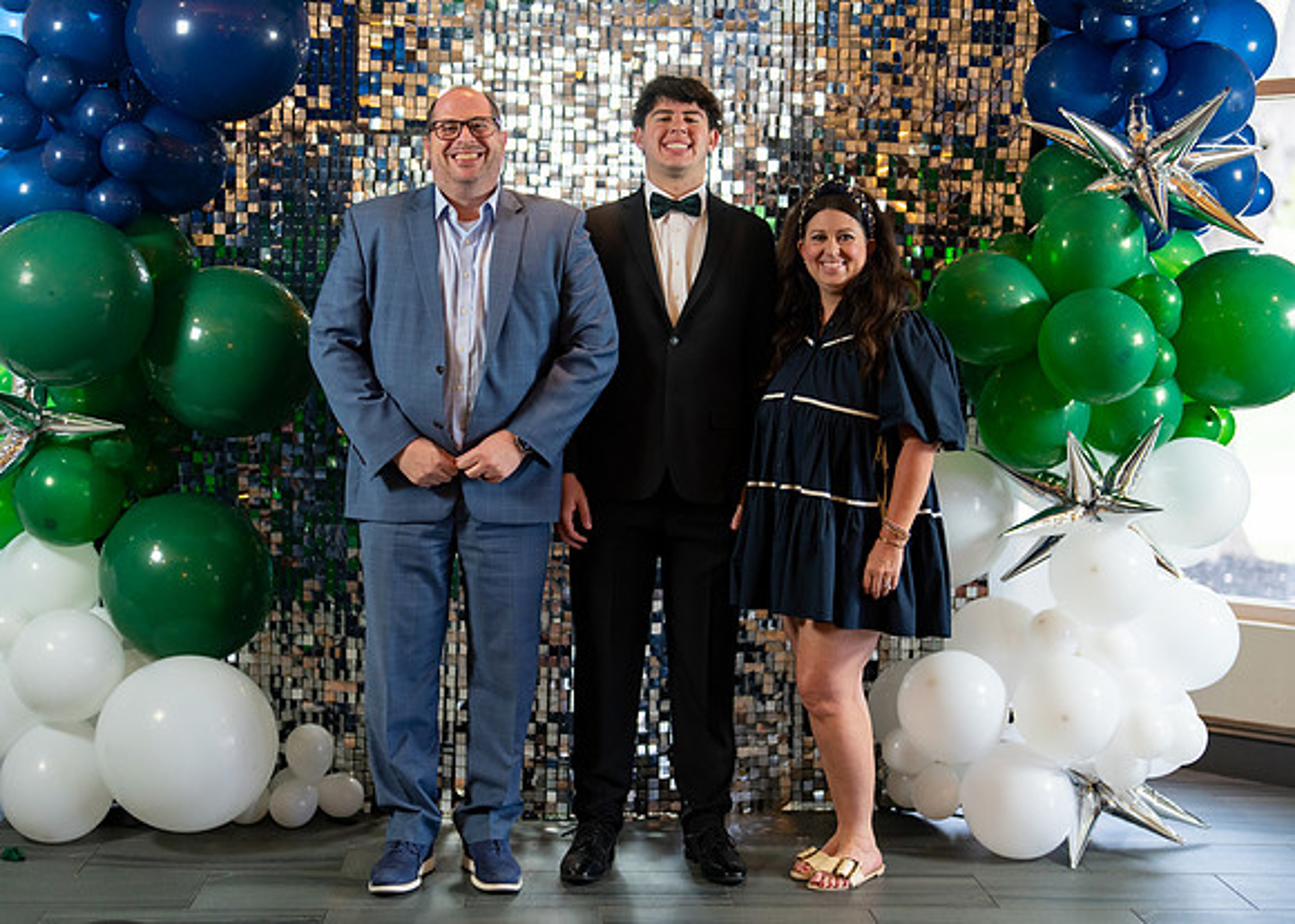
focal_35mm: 55
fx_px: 2009
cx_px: 684
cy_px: 458
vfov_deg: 25.9
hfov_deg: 35.7
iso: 800
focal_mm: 50
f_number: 1.2
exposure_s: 1/320
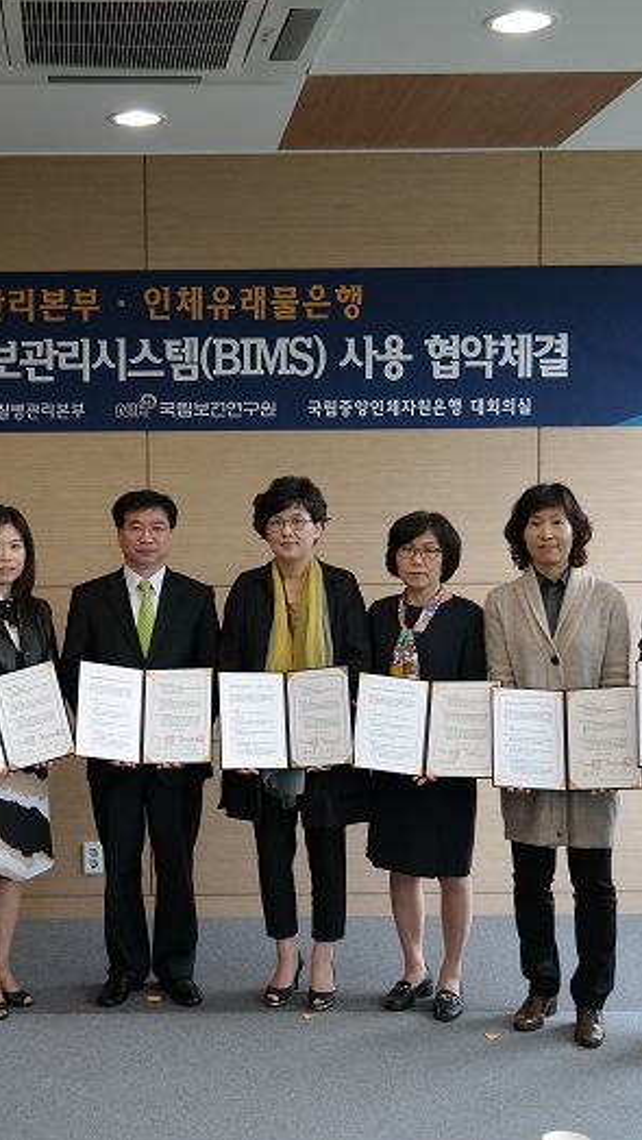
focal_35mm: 48
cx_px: 137
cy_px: 569
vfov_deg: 42.9
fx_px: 1452
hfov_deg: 24.6
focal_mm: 20
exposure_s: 1/40
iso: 400
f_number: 3.5
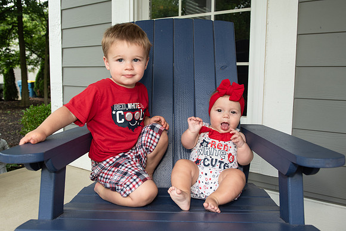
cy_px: 107
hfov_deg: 61.6
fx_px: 290
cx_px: 164
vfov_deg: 43.4
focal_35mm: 30
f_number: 5.6
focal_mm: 26
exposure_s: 1/125
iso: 400
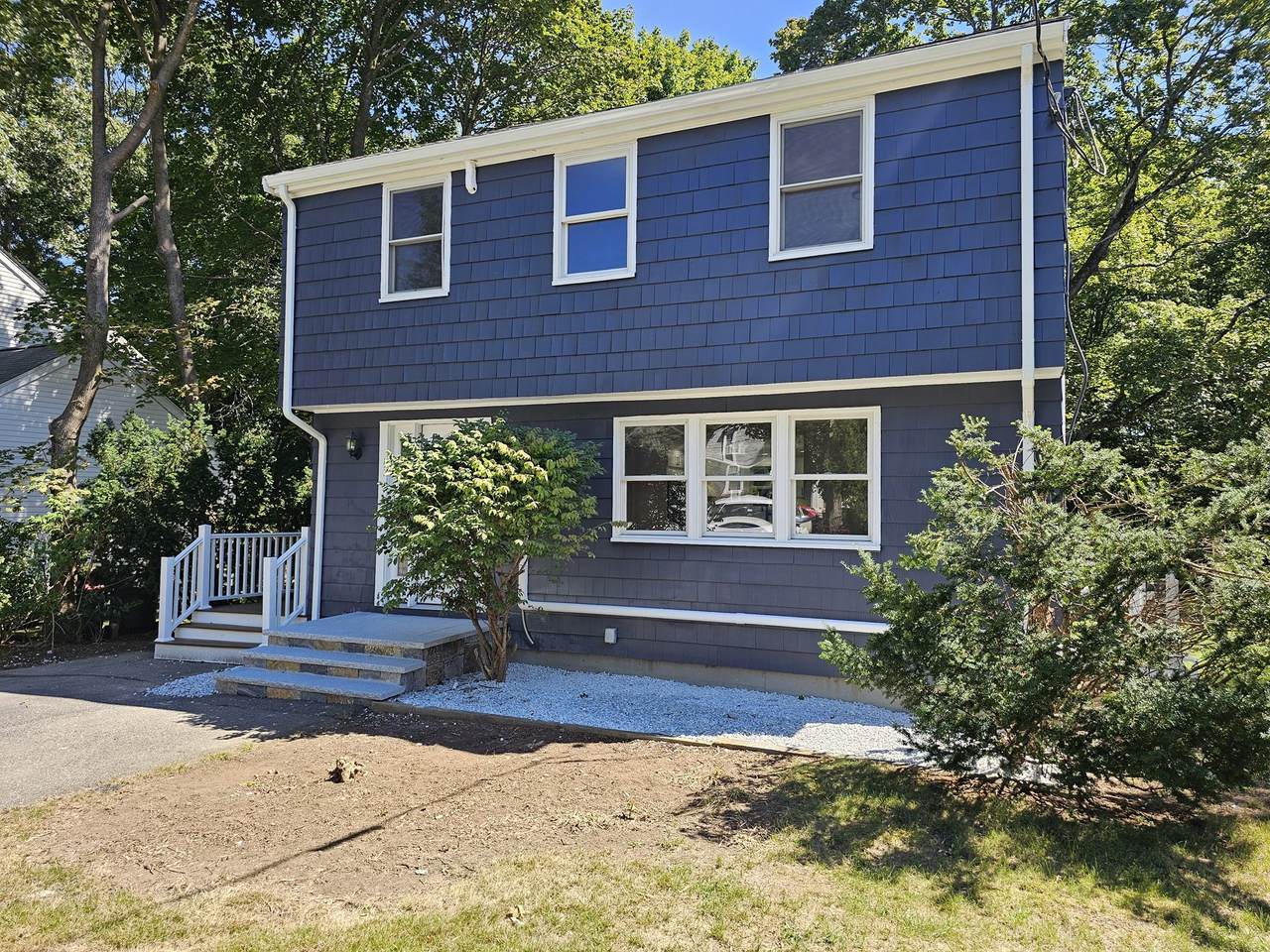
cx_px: 635
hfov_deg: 73.9
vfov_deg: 58.9
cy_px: 476
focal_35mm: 23
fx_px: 844
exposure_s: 1/180
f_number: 1.7
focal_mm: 6.3
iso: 12
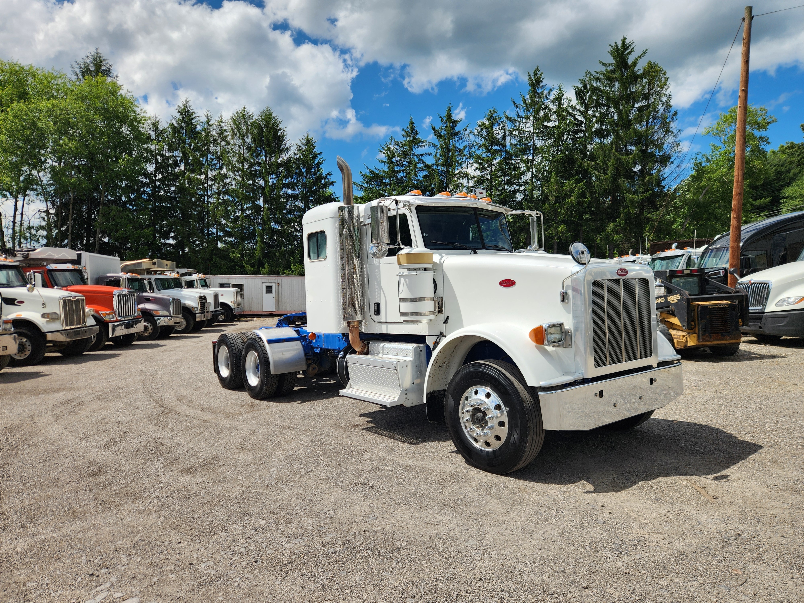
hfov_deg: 73.9
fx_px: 534
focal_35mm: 23
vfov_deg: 58.9
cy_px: 302
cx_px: 402
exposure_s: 1/2463
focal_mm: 5.4
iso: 20
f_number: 1.8
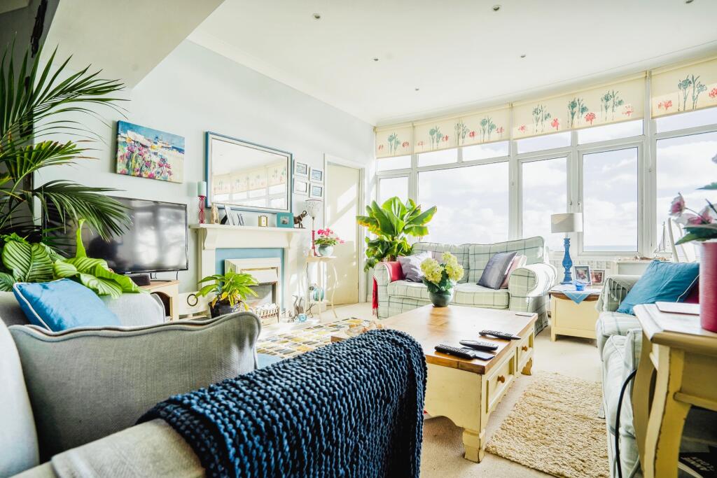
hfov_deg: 96.7
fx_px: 319
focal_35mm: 16
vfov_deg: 73.8
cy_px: 239
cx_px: 358
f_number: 8
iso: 100
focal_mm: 16
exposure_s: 1/250
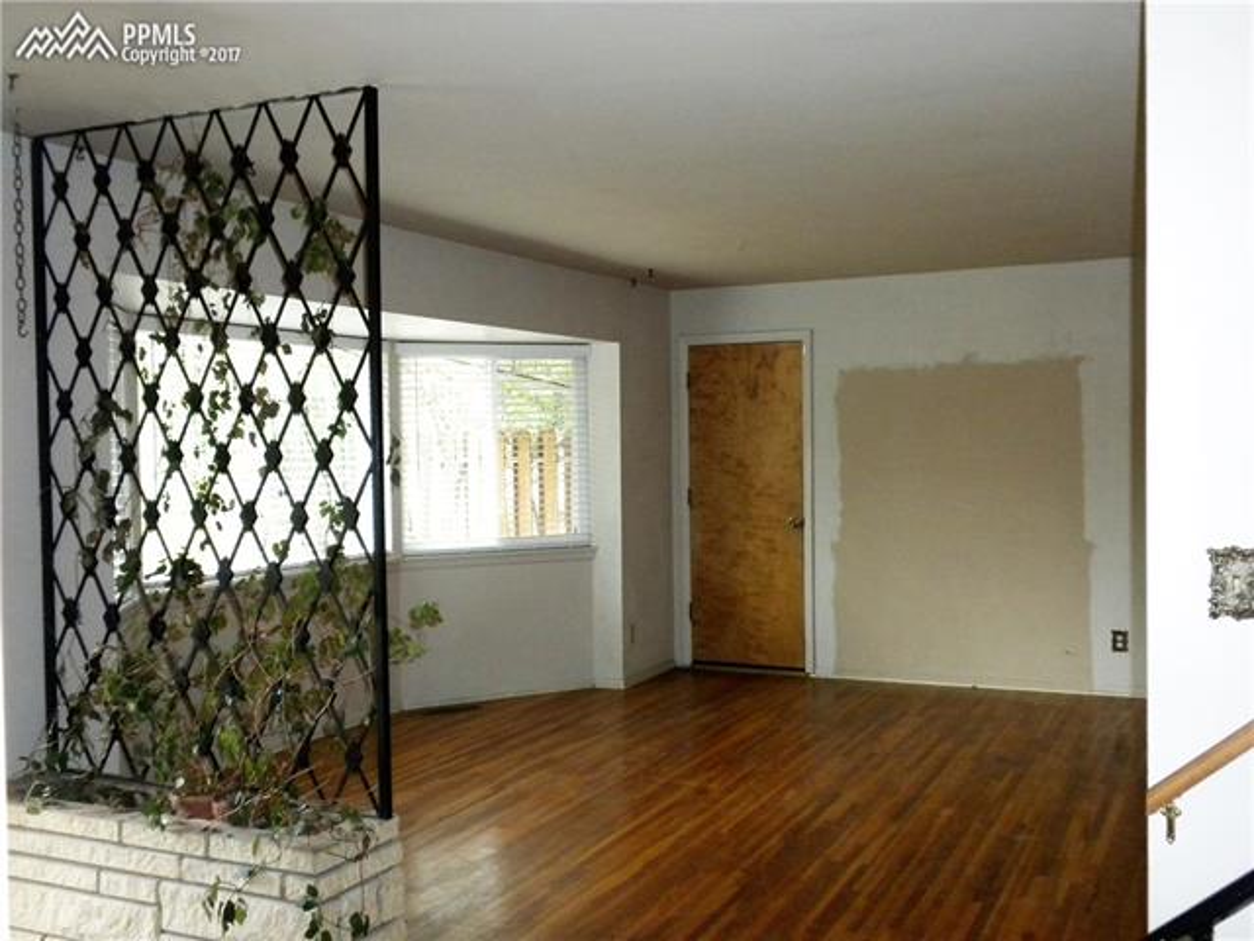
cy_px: 470
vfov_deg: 38.7
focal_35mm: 37
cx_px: 627
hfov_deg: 50.1
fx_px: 1340
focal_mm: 6.6
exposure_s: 1/66.2
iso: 400
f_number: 3.5
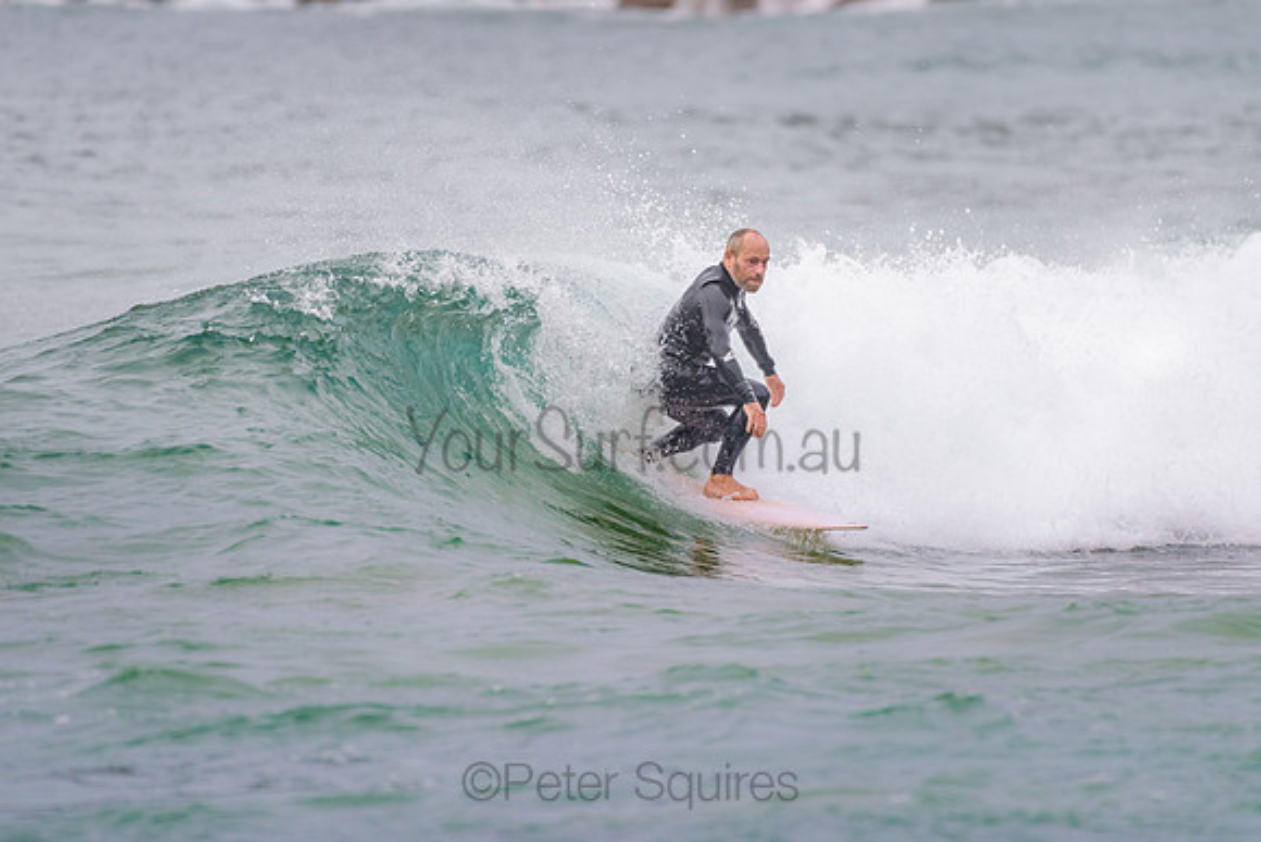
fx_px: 21474
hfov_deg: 3.4
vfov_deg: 2.2
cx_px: 690
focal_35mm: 613
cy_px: 390
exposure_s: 1/800
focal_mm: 500
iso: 360
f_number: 5.6
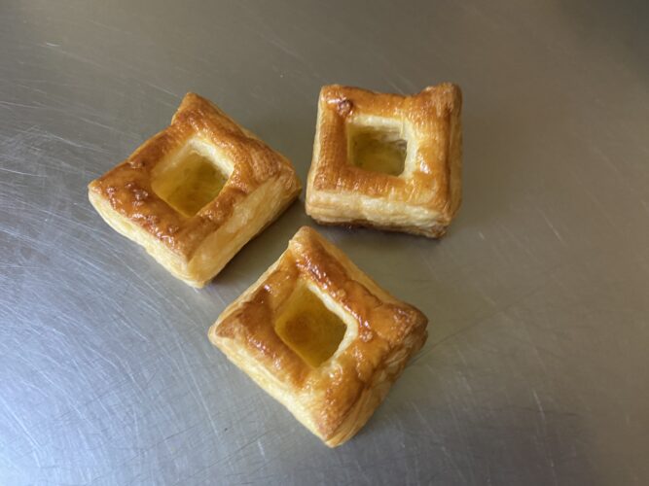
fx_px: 487
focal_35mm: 26
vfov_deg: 53.0
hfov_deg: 67.3
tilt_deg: -70.7
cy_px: 243
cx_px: 324
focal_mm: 4.25
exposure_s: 1/50
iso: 250
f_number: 1.8
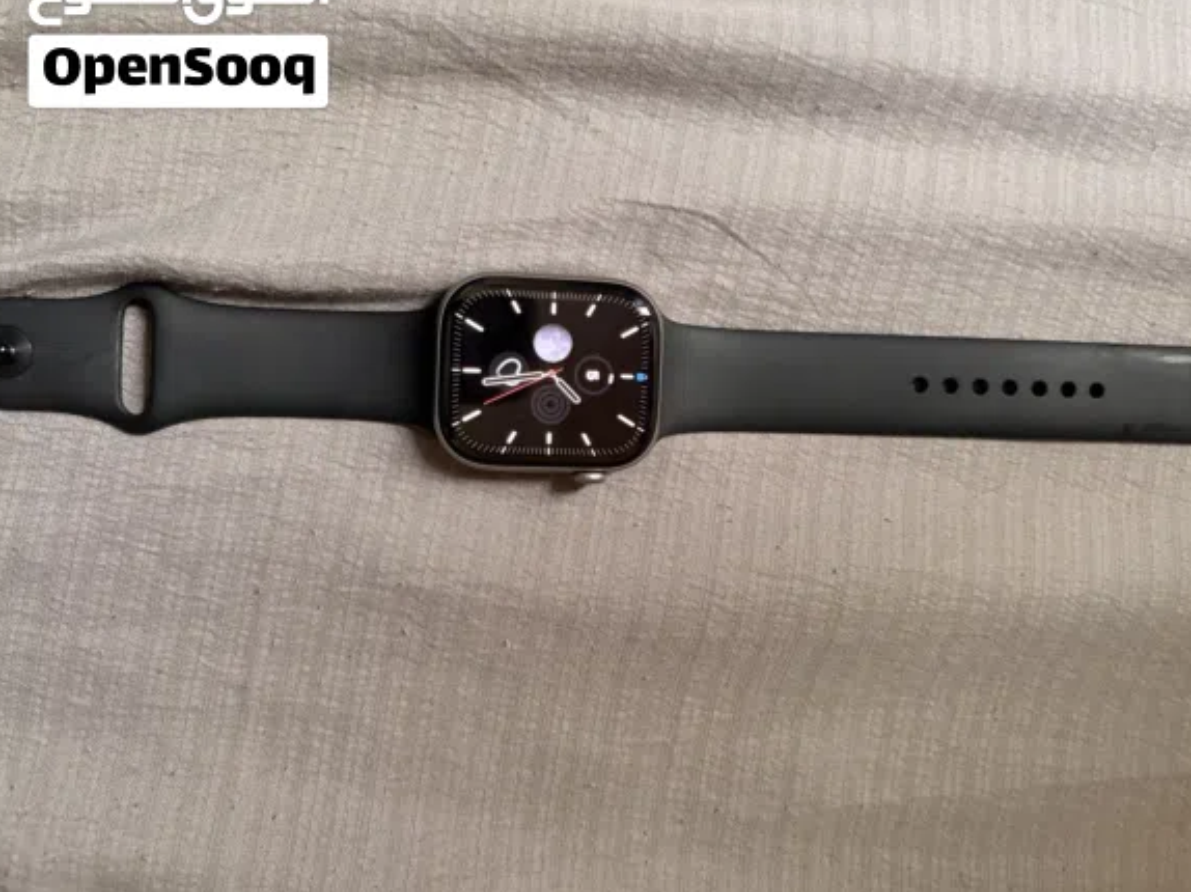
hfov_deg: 61.6
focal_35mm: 29
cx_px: 641
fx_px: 997
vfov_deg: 48.1
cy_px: 407
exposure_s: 1/50
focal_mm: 5.96
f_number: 1.6
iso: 500
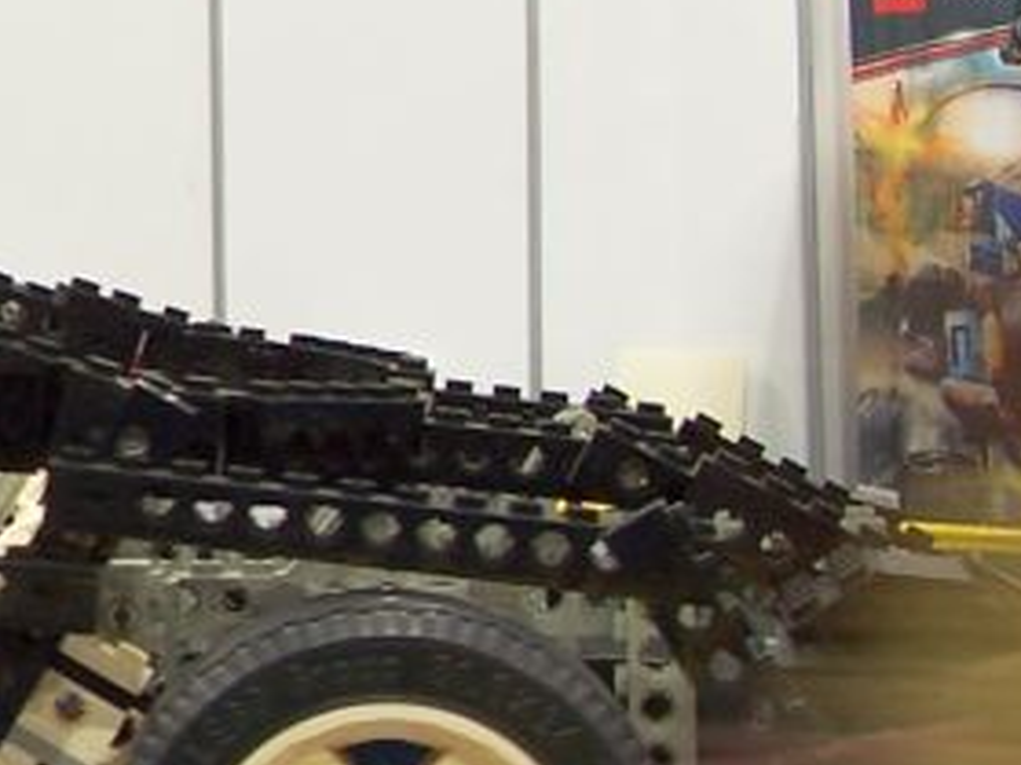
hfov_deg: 12.8
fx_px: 4334
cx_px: -472
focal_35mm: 147
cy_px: 300
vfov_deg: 10.1
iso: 80
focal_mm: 6.7
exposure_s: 1/2
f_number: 2.8
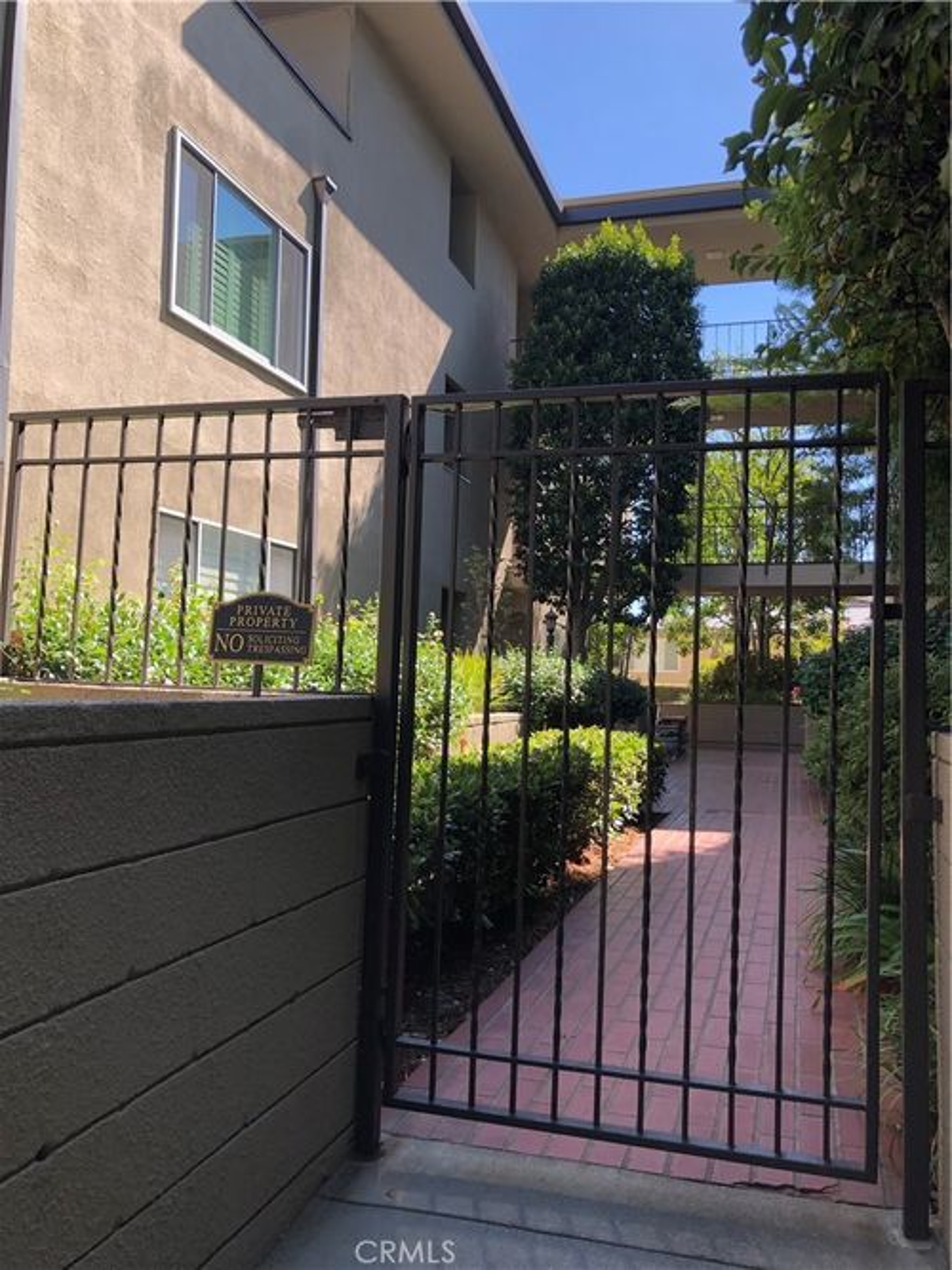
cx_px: 476
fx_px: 1027
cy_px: 635
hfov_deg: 49.7
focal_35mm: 28
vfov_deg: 63.5
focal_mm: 3.99
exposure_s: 1/326
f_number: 1.8
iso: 20
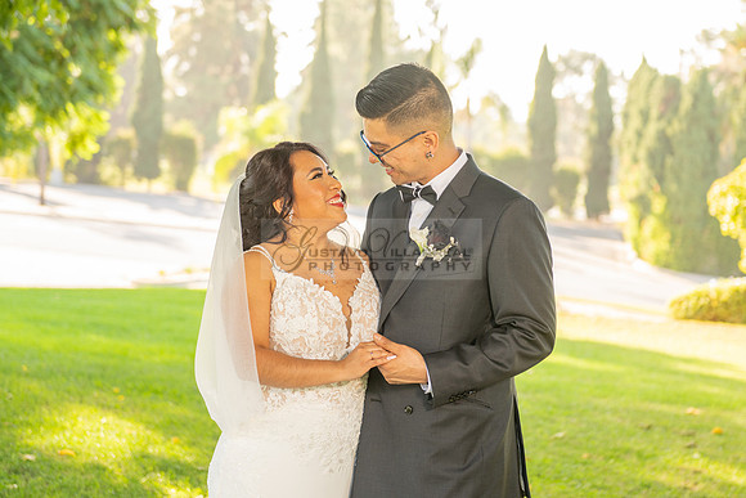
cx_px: 408
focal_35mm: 85
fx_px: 1768
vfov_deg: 16.0
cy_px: 223
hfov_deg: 23.8
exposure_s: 1/200
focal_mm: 70
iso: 200
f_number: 3.5
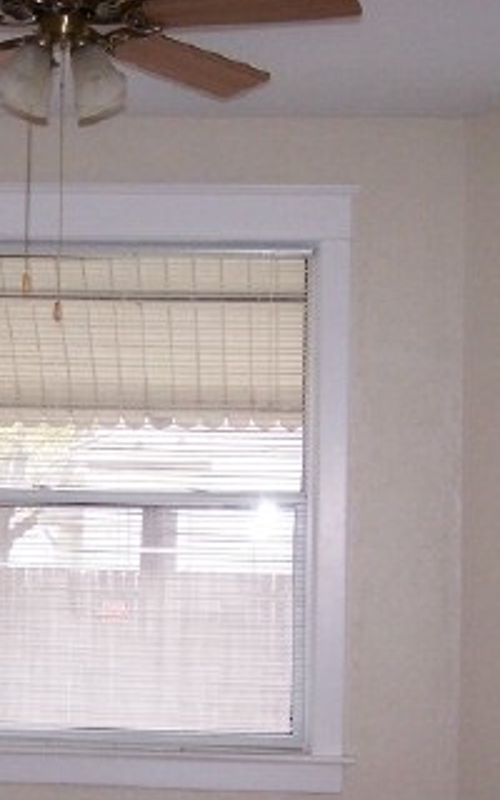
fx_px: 1766
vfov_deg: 25.4
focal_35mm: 81
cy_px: 506
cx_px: 145
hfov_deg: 16.1
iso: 140
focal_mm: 6.3
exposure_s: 1/60
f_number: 2.8
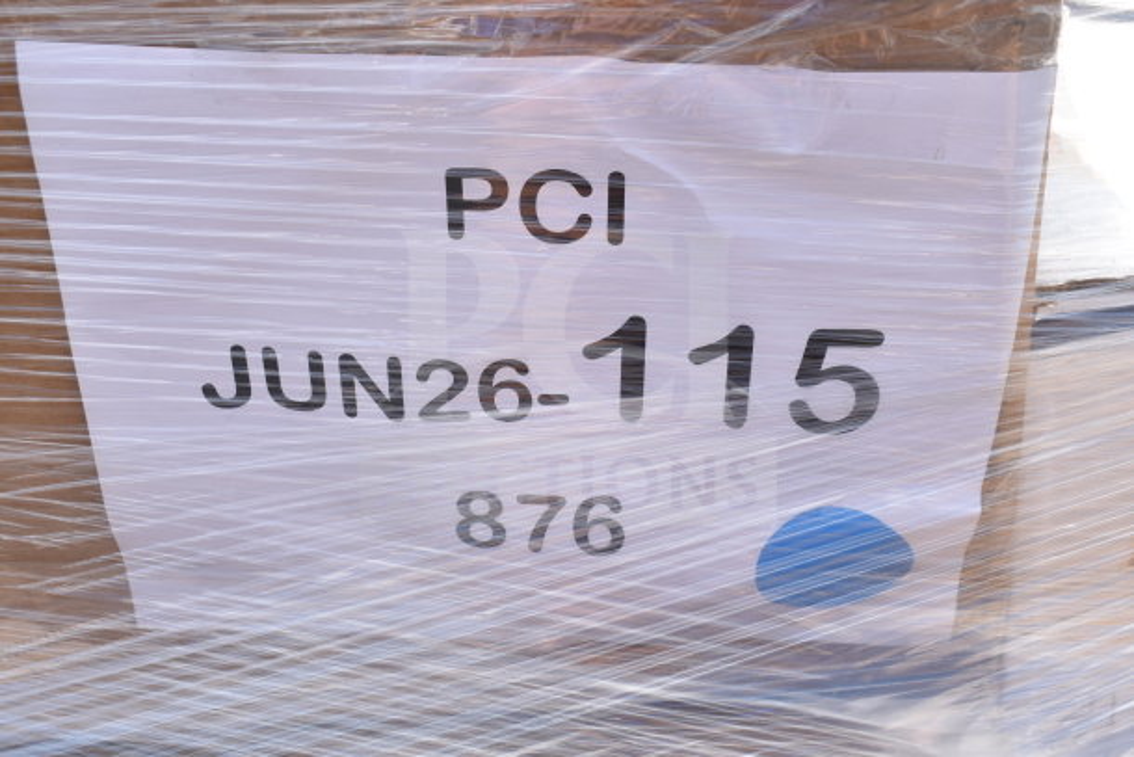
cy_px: 378
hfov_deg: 41.1
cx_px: 567
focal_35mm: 48
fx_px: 1512
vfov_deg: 28.1
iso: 200
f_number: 8
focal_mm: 32
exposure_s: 1/250
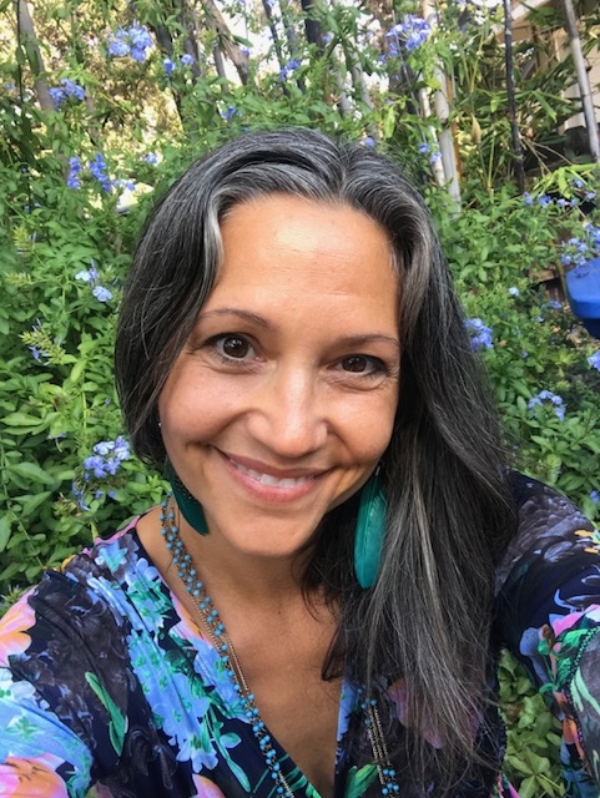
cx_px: 300
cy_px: 399
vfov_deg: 56.8
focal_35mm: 32
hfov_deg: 44.2
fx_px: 739
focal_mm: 2.87
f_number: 2.2
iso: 25
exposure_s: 1/60
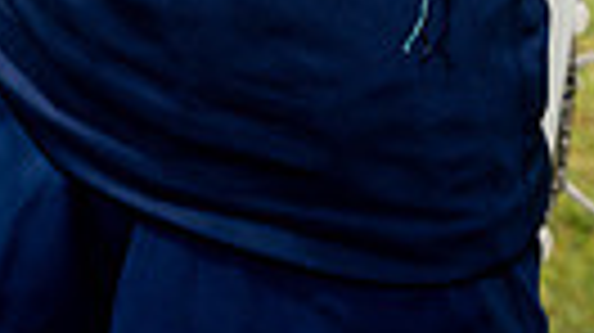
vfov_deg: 5.1
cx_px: 333
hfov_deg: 9.4
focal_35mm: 229
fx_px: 3604
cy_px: -508
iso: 100
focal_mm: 64
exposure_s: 1/250
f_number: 6.3
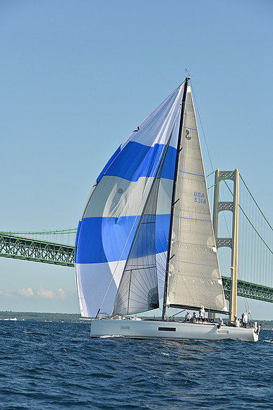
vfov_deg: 17.6
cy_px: 205
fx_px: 1319
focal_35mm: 116
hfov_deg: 11.8
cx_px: 136
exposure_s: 1/1600
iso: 320
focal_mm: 116
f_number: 7.1
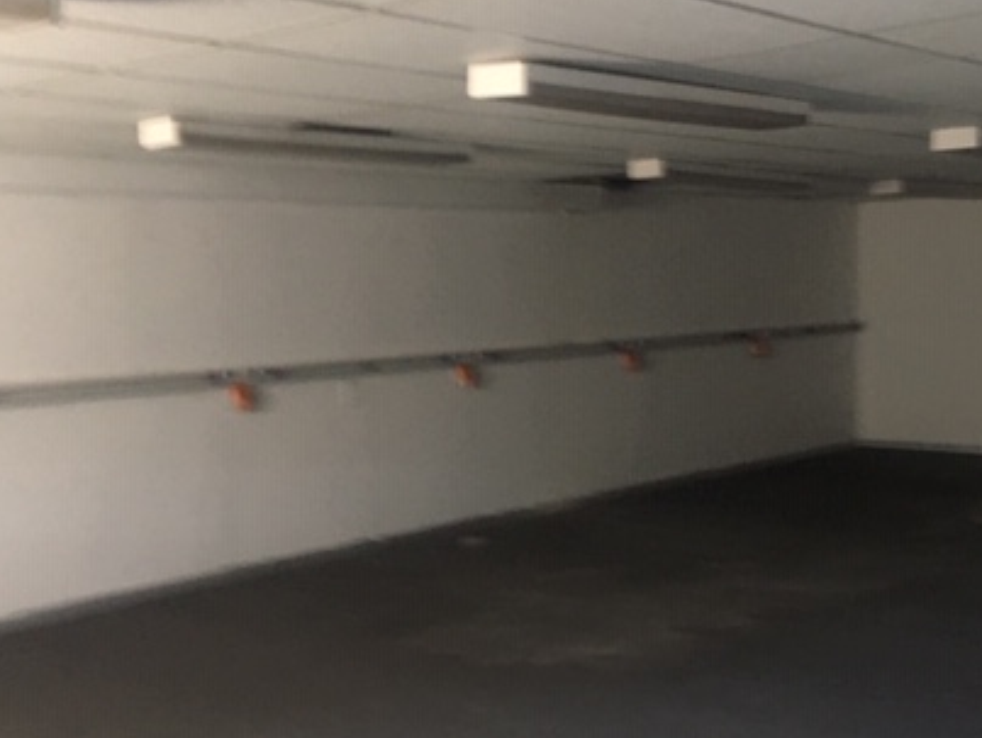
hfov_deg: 41.1
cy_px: 356
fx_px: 1306
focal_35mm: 46
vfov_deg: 31.6
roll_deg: +0.8
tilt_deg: -4.0
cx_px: 565
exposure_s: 1/17
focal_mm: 4.15
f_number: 2.2
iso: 400
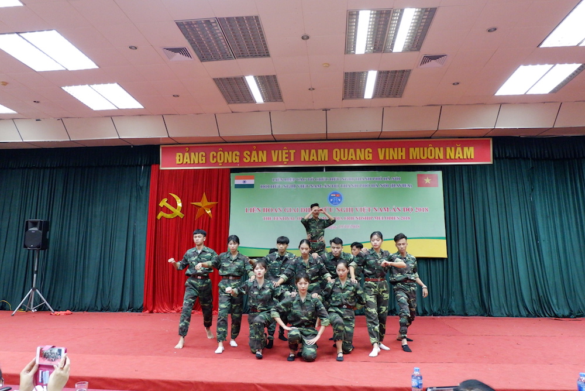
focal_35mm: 24
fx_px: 390
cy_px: 196
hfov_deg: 73.7
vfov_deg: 53.2
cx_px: 292
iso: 4000
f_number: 3.5
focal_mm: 16
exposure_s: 1/140
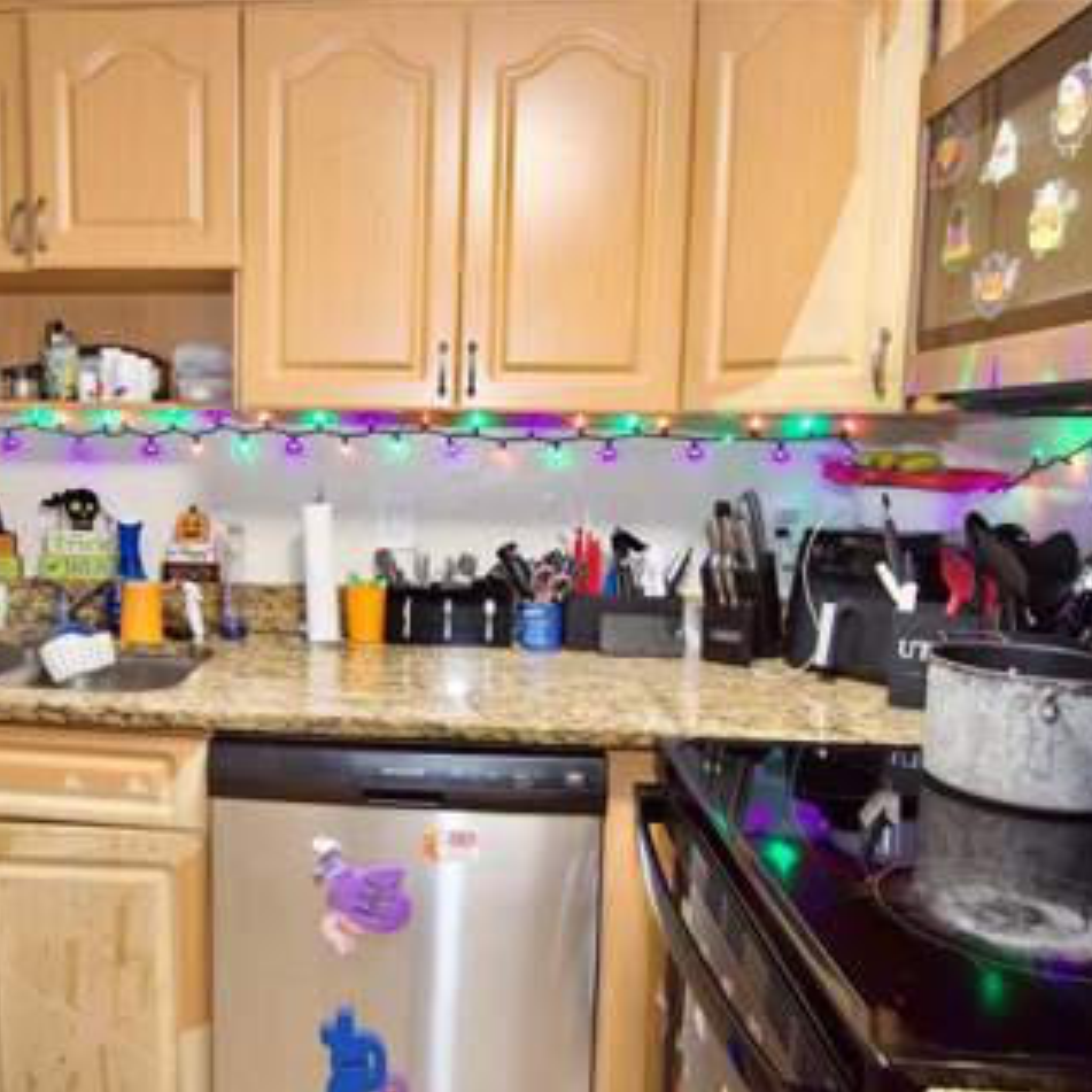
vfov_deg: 59.1
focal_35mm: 27
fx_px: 964
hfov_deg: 57.4
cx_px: 341
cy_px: 546
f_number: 4
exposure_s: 1/60
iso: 2500
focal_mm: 14
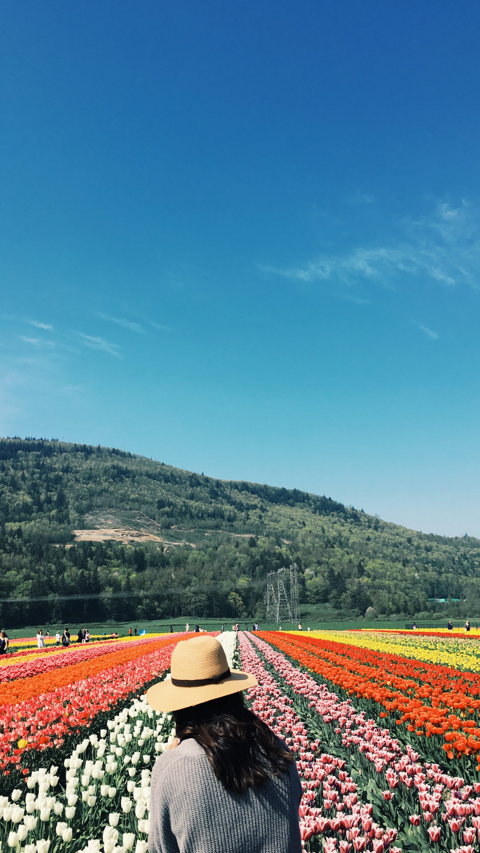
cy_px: 429
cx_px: 218
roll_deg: +2.1
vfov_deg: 61.0
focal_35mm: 32
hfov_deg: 36.6
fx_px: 724
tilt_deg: +14.6
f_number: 2.2
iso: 25
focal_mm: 4.15
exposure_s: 1/1508
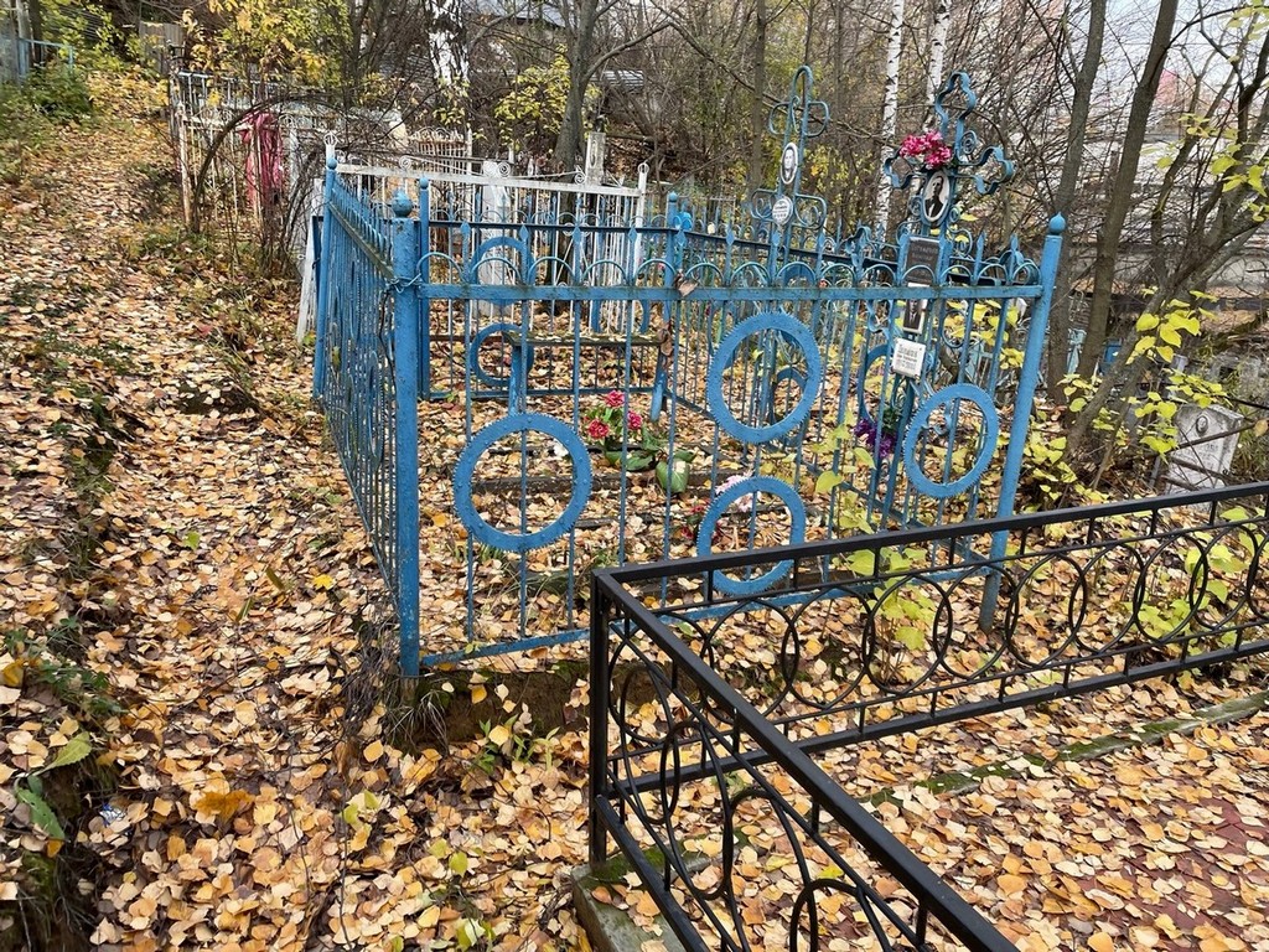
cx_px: 634
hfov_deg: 67.3
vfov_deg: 53.1
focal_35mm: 26
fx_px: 953
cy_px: 476
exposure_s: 1/121
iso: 40
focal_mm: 4.2
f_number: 1.6
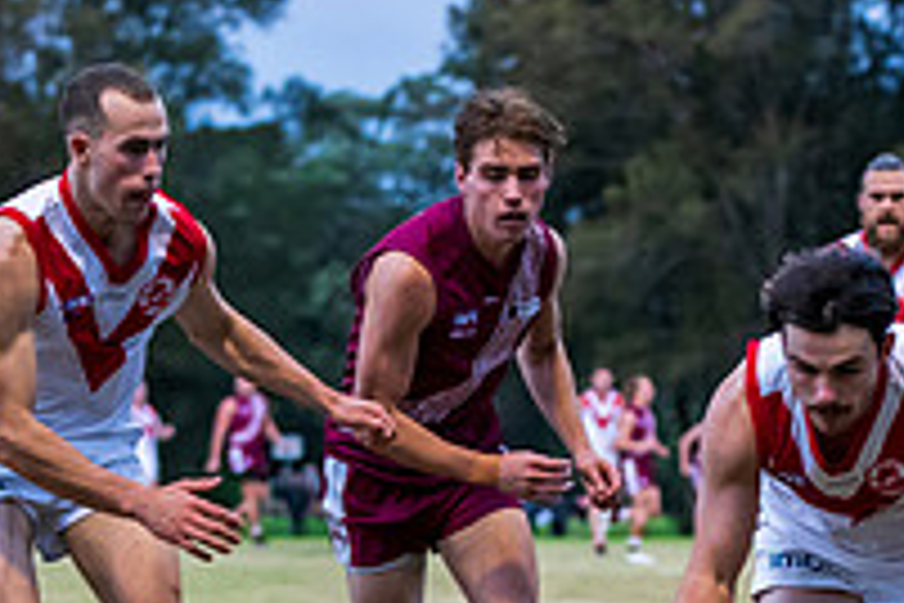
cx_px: 863
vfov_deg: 6.4
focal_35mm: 214
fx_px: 5373
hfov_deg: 9.6
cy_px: 738
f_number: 2.8
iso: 3200
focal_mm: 70
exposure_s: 1/1000
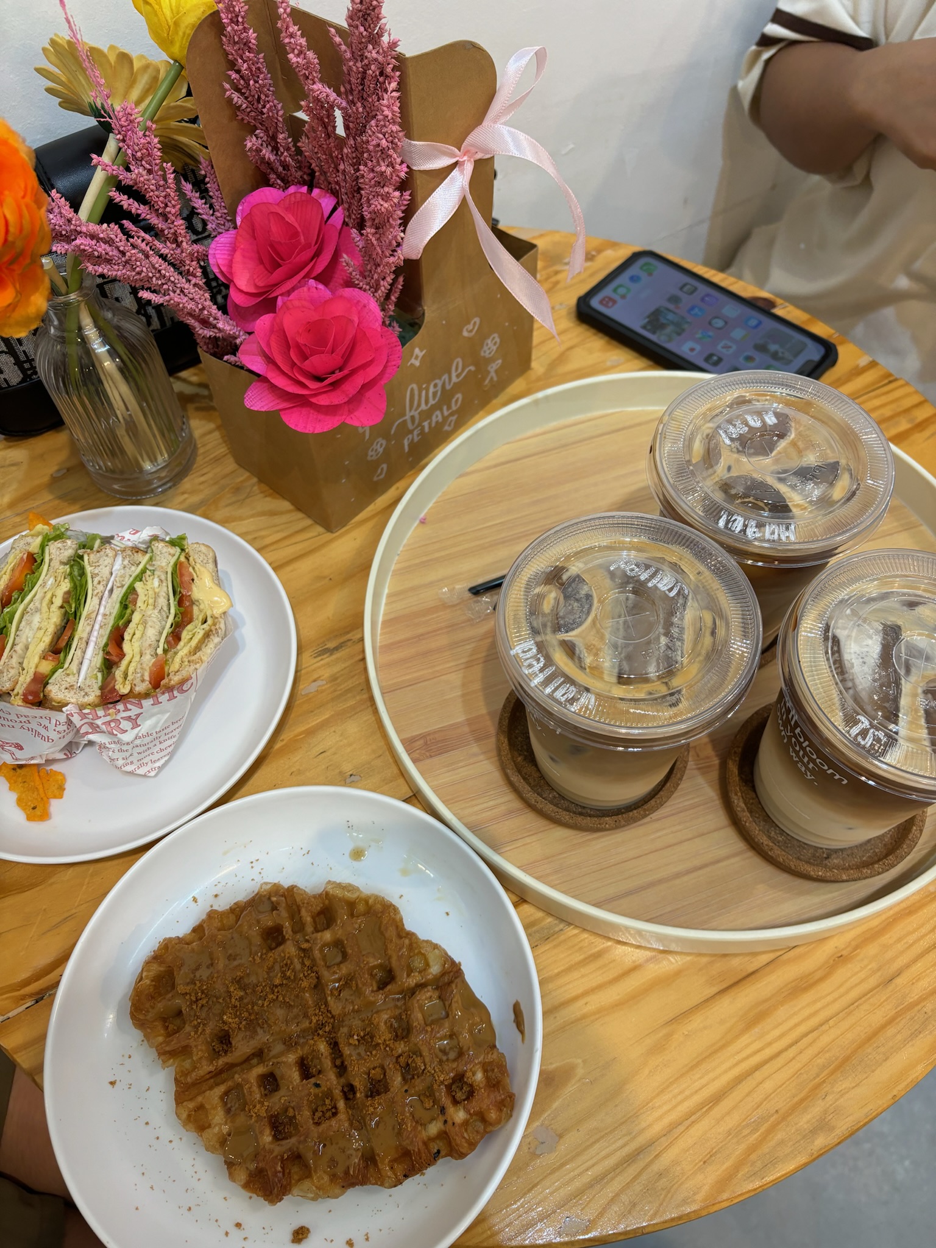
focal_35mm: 26
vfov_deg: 67.3
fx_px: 937
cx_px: 468
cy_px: 624
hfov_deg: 53.1
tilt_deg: -57.7
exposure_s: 1/60
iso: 100
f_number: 1.6
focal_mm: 5.96
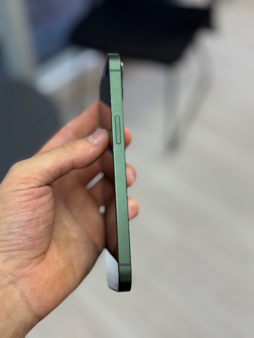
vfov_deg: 39.7
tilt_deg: -45.9
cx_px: 127
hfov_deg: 30.3
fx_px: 470
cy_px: 169
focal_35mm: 48
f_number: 1.78
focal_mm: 6.76
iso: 125
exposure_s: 1/103
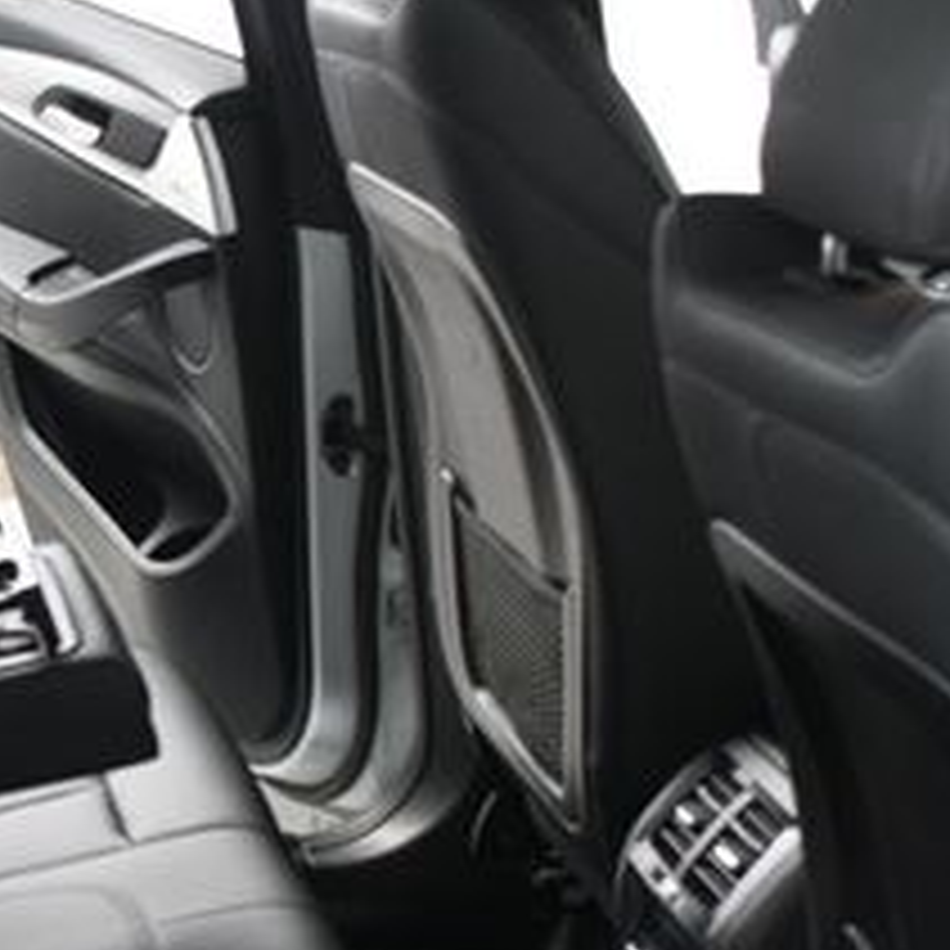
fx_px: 2639
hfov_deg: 19.8
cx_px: -9
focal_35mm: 85
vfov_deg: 20.2
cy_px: 720
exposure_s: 1/160
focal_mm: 22
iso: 100
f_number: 4
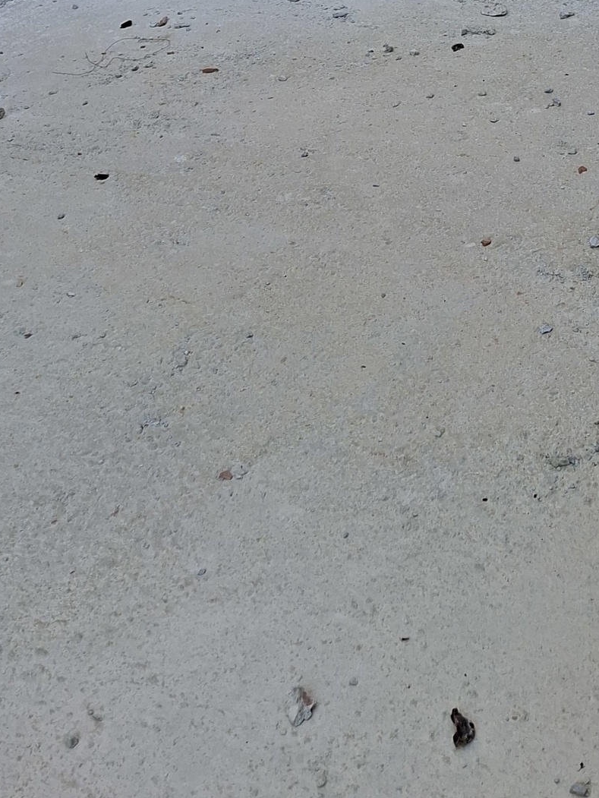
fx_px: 1291
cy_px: -161
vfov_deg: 29.5
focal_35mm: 56
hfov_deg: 25.5
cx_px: 506
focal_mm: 5.54
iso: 50
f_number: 1.8
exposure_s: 1/1006
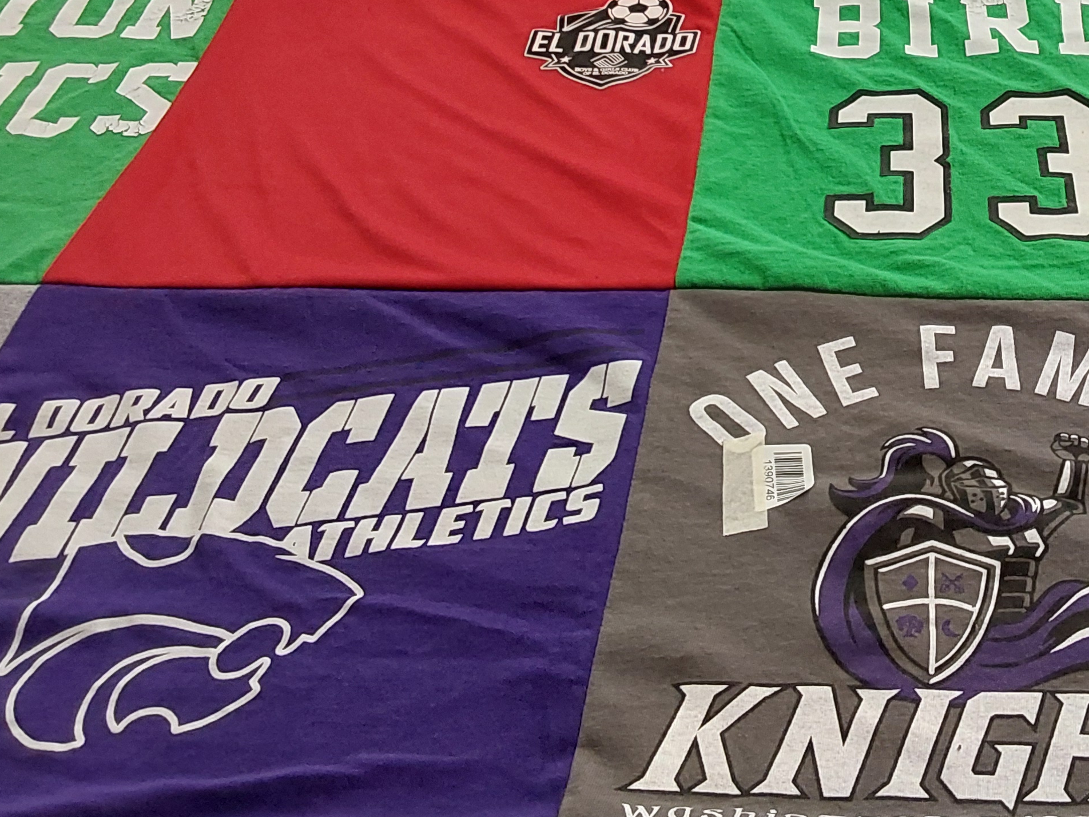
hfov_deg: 37.8
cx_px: 918
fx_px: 1510
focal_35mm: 48
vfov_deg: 29.4
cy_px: 140
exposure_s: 1/60
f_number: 1.9
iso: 125
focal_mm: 2.91
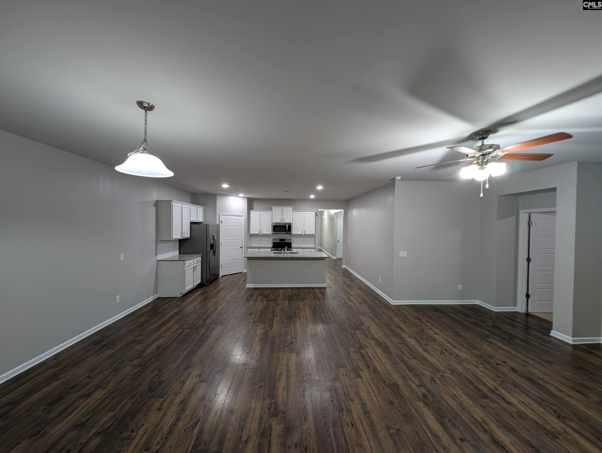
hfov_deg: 110.5
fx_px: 209
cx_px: 301
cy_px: 226
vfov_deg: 94.6
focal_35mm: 12
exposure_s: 1/24
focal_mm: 2.23
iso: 50
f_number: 1.95
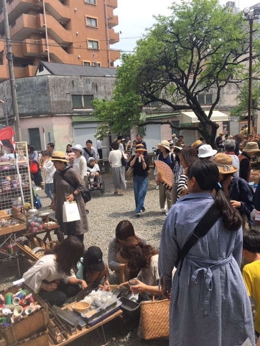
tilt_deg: -6.5
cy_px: 173
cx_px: 130
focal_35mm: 29
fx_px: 290
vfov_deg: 61.7
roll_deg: +3.0
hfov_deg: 48.2
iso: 25
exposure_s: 1/905
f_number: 2.2
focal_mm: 4.15
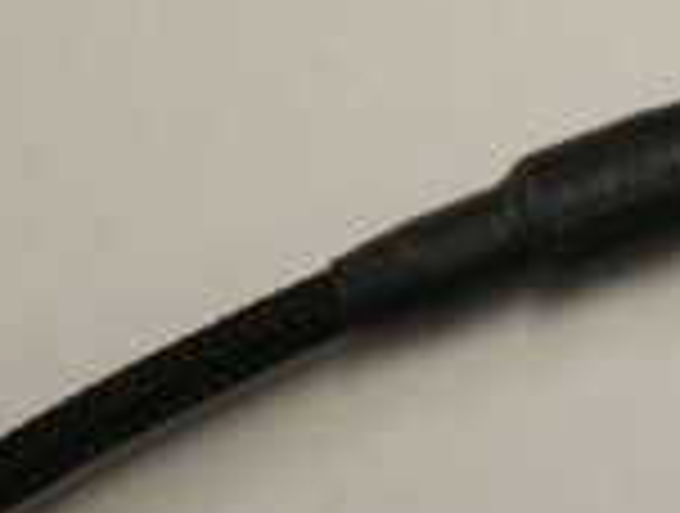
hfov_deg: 5.9
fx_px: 6577
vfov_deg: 4.5
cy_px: -38
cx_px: 752
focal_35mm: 334
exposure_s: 1/40
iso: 400
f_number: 5.6
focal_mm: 70
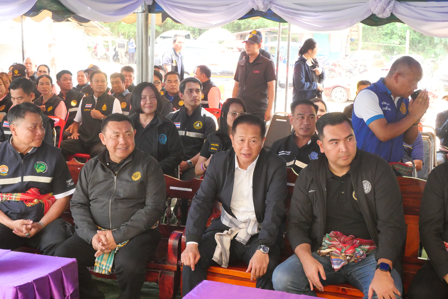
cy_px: 150
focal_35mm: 56
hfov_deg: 35.6
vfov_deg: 24.2
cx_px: 224
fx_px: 697
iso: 3200
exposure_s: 1/250
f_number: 7.1
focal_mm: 27
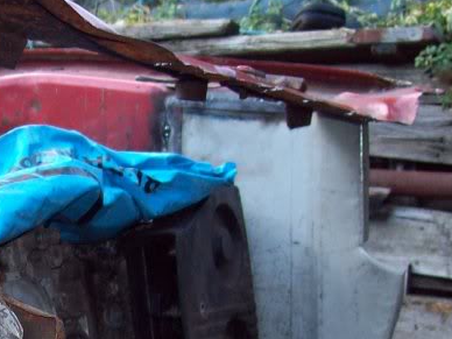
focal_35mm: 95
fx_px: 1240
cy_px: 331
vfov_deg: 15.3
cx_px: -70
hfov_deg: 19.6
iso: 80
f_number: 2.7
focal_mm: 6
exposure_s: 1/64
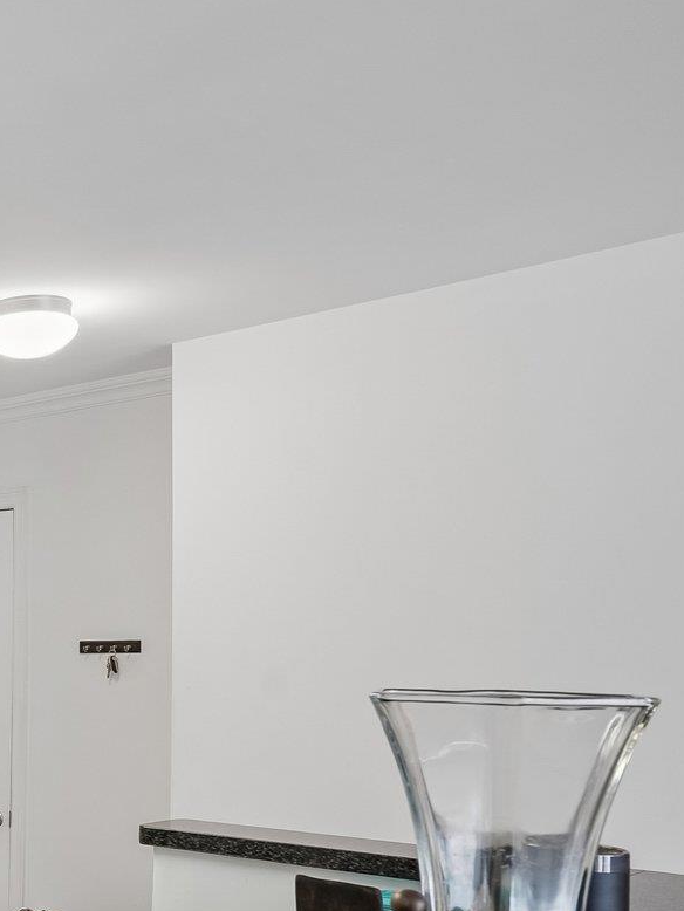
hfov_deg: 23.7
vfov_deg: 42.9
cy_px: 647
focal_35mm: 43
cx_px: -435
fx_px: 1132
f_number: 8
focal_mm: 17
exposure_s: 1/20
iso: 250
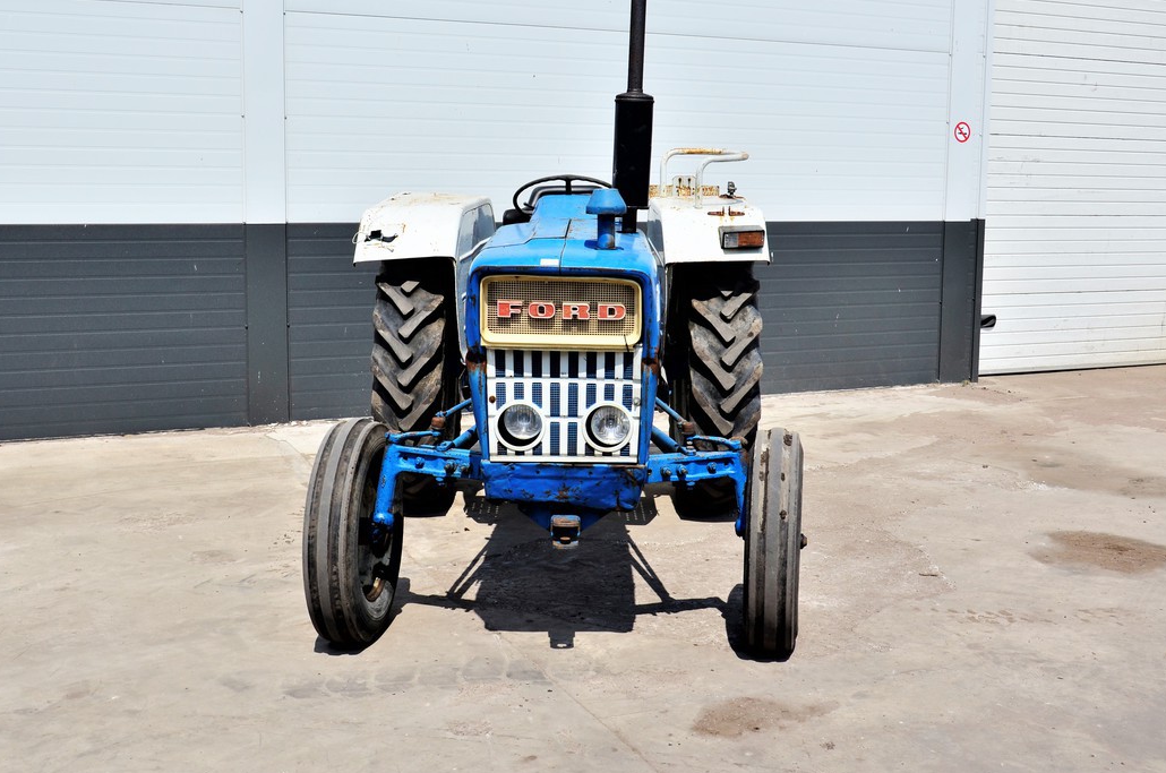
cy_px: 335
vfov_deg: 32.5
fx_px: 1326
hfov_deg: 47.5
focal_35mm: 41
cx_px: 566
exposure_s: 1/1000
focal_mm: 22
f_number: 7.1
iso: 125
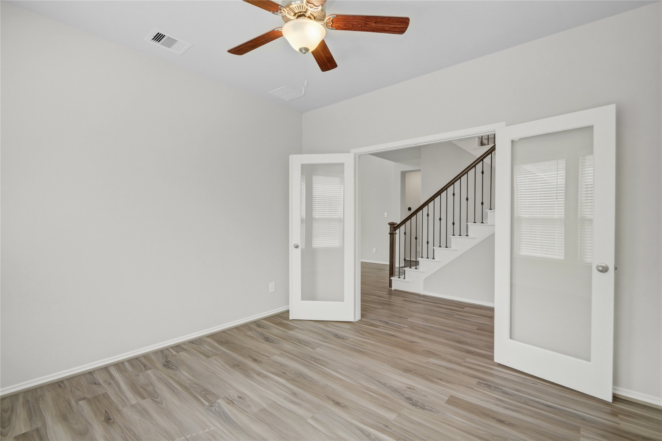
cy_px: 220
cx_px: 331
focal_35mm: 16
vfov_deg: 73.8
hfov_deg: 96.7
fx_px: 294
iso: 200
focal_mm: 16
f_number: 8
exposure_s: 1/5
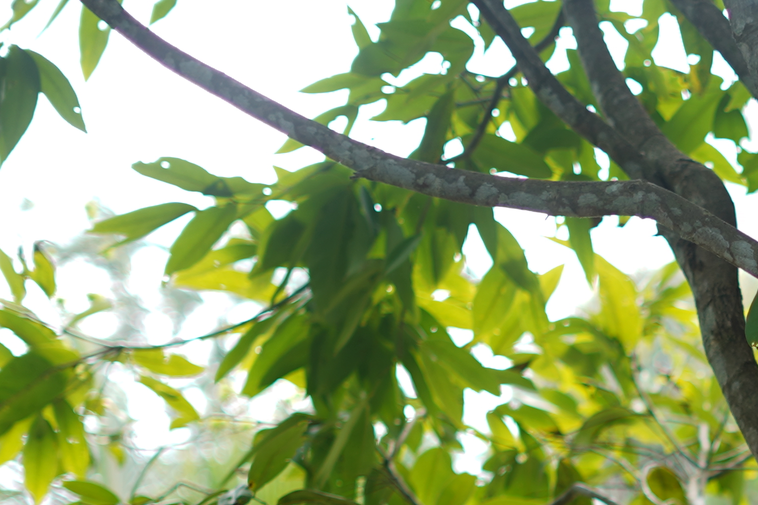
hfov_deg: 10.2
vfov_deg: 6.9
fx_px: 4147
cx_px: 1083
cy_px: 673
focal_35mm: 197
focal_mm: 50
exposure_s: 1/200
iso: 50
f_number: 1.8
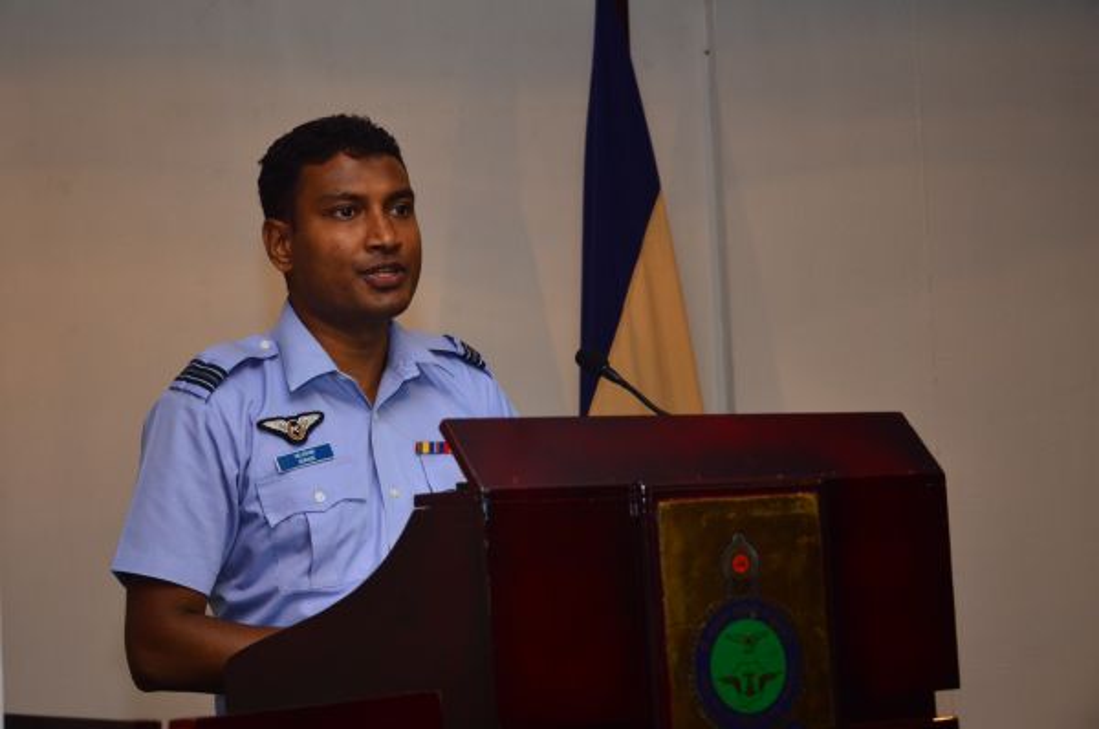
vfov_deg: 18.1
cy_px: 364
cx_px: 550
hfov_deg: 27.0
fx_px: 2286
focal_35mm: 75
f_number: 5
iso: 400
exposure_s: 1/80
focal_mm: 50
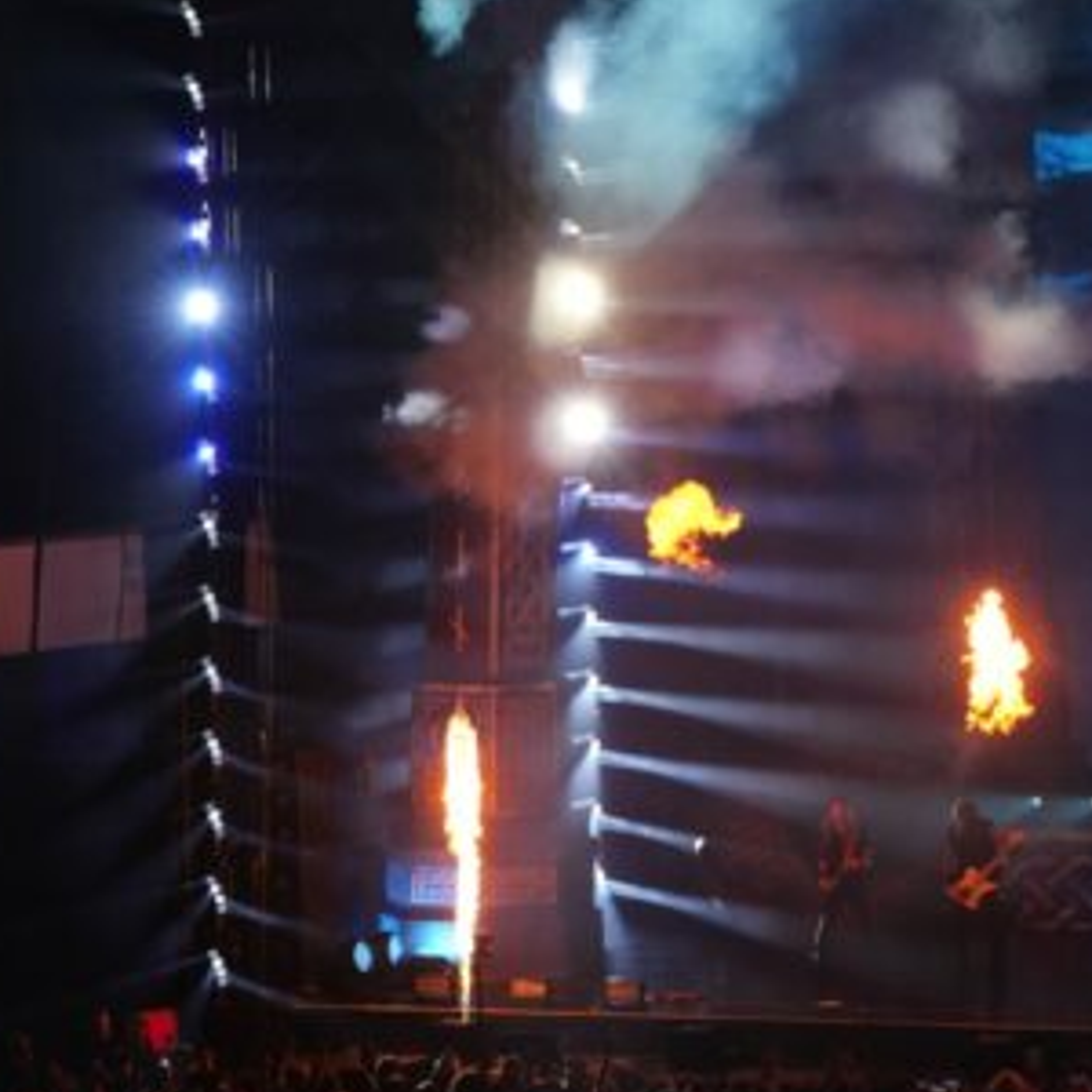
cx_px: 994
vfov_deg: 9.9
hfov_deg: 9.9
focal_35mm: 176
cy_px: 389
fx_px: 6282
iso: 640
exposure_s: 1/160
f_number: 4.5
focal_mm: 54
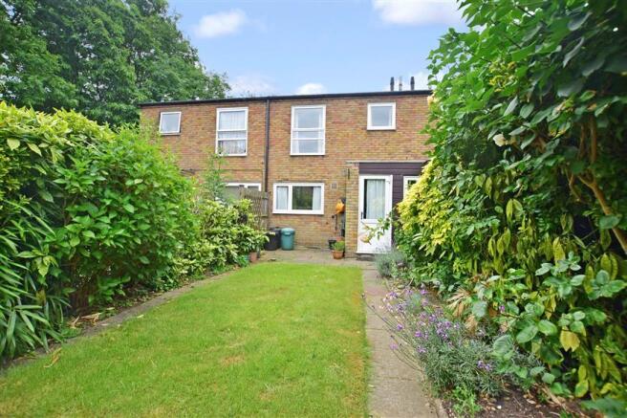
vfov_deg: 77.3
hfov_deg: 100.4
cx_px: 314
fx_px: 261
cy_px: 209
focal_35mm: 15
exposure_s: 1/250
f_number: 7.1
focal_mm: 10
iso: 200
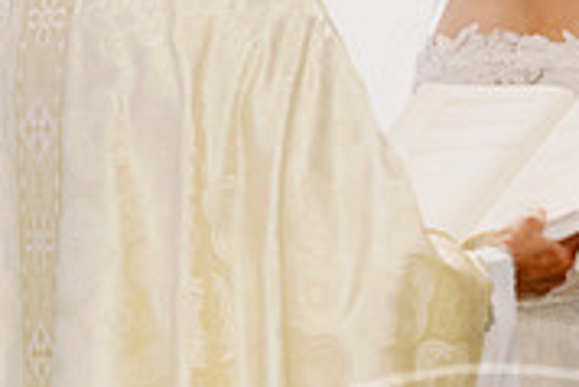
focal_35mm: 571
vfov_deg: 2.4
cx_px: 605
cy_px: 125
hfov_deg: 3.6
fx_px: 9191
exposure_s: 1/320
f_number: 2.8
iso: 2500
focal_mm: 175
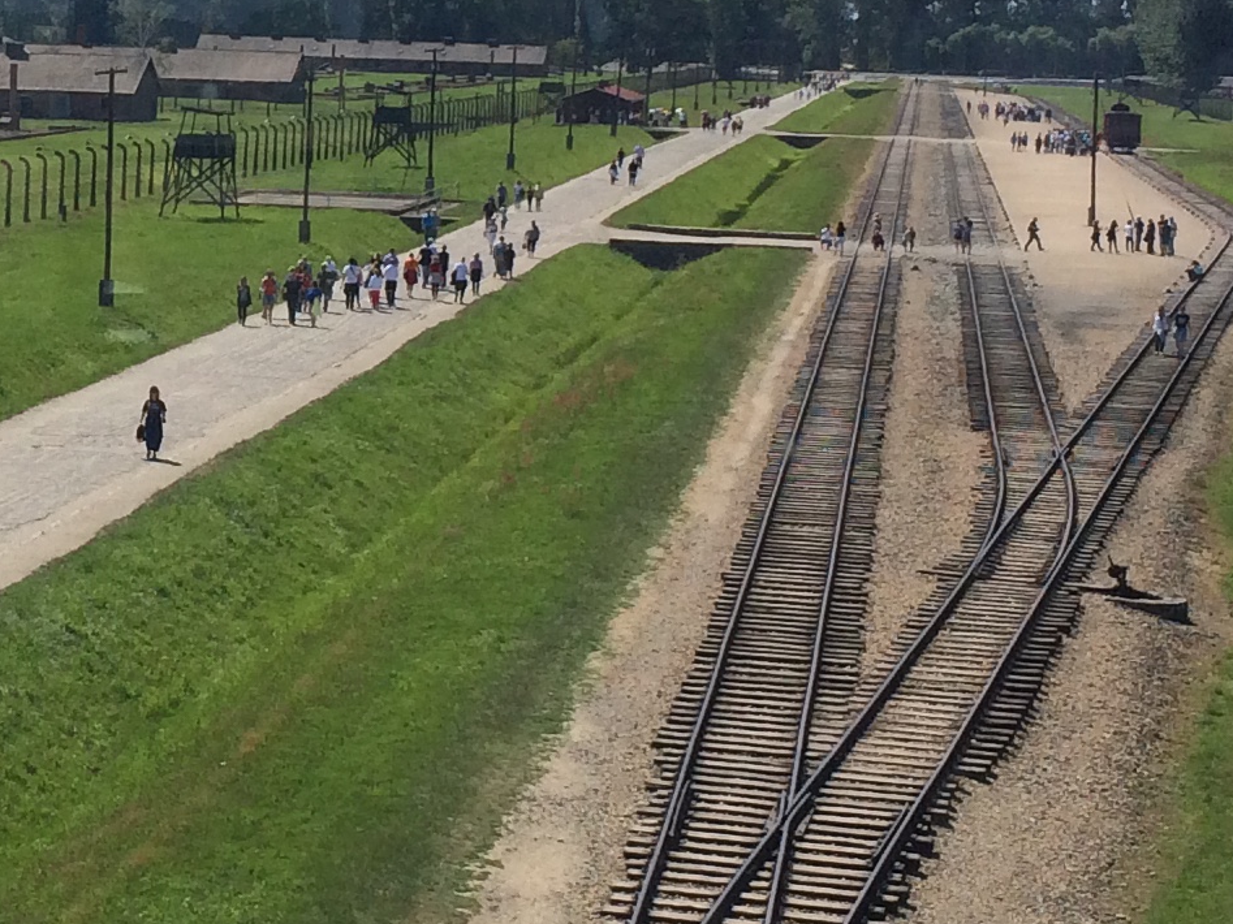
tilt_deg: +0.4
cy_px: 139
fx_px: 3561
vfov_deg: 14.7
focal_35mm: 100
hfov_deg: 19.2
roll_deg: -0.2
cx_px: 34
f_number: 2.2
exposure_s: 1/2933
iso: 32
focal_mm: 4.15
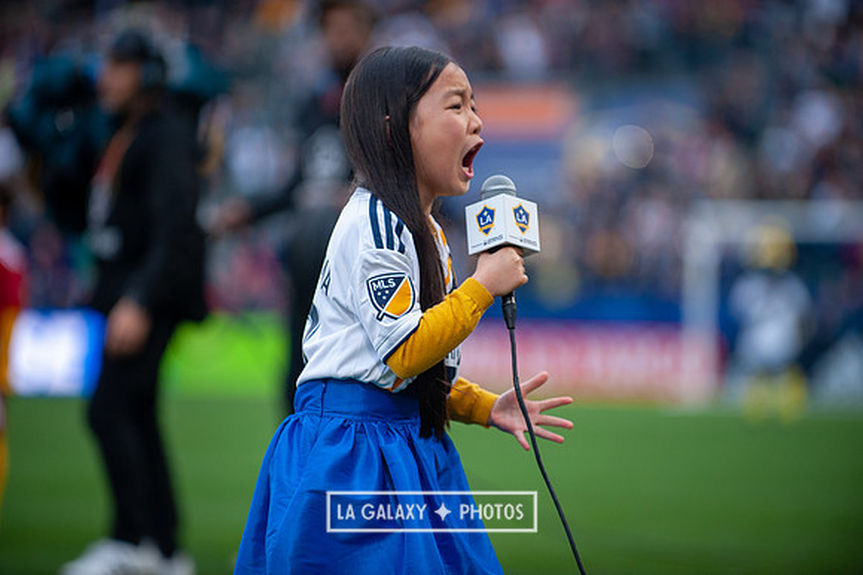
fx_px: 4792
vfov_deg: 6.9
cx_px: 432
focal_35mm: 200
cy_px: 288
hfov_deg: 10.3
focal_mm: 200
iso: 640
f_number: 2.8
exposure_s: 1/640
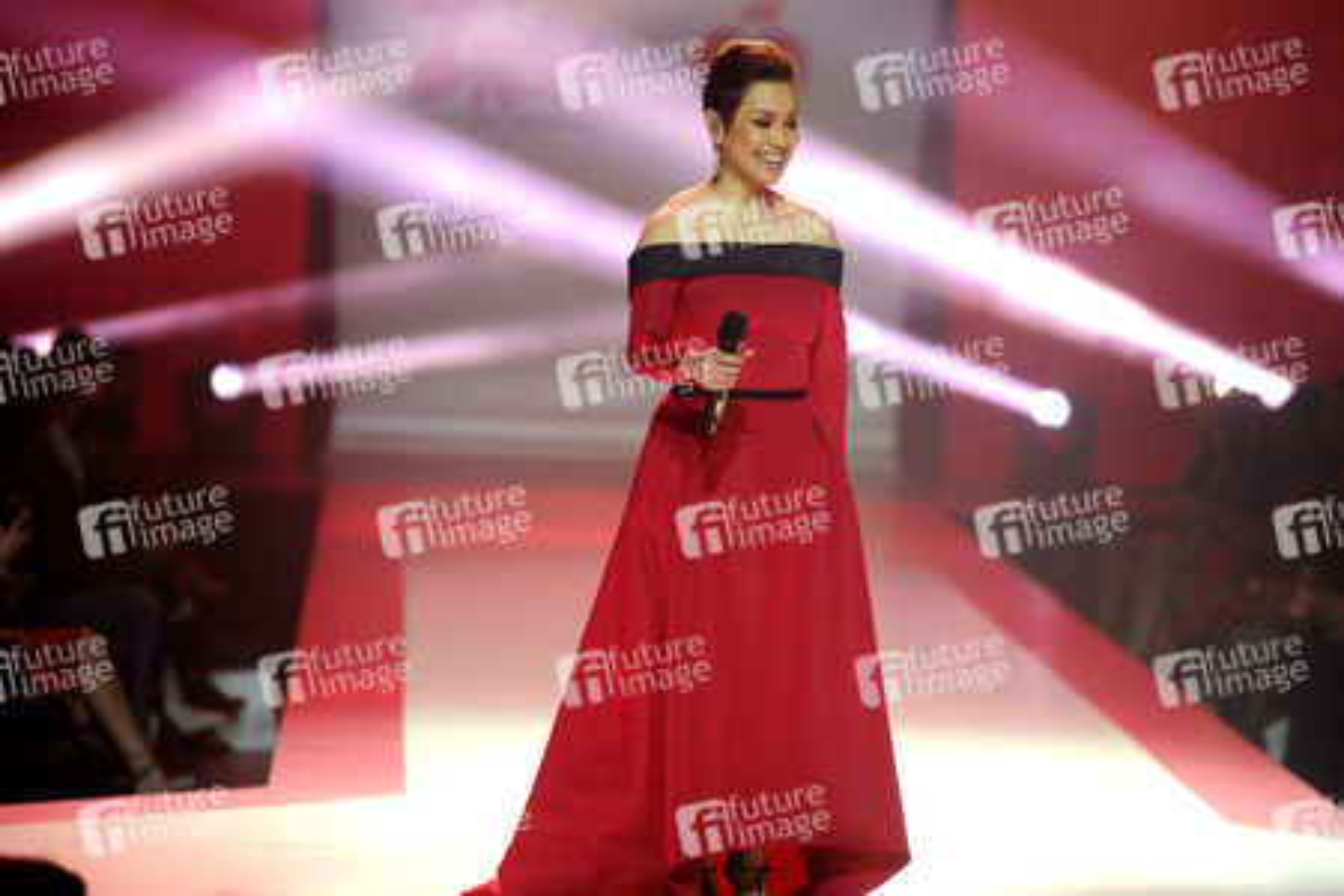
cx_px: 672
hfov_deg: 12.5
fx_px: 6160
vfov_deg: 8.3
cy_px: 448
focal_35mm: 165
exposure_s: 1/500
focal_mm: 165
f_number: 2.8
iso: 1600
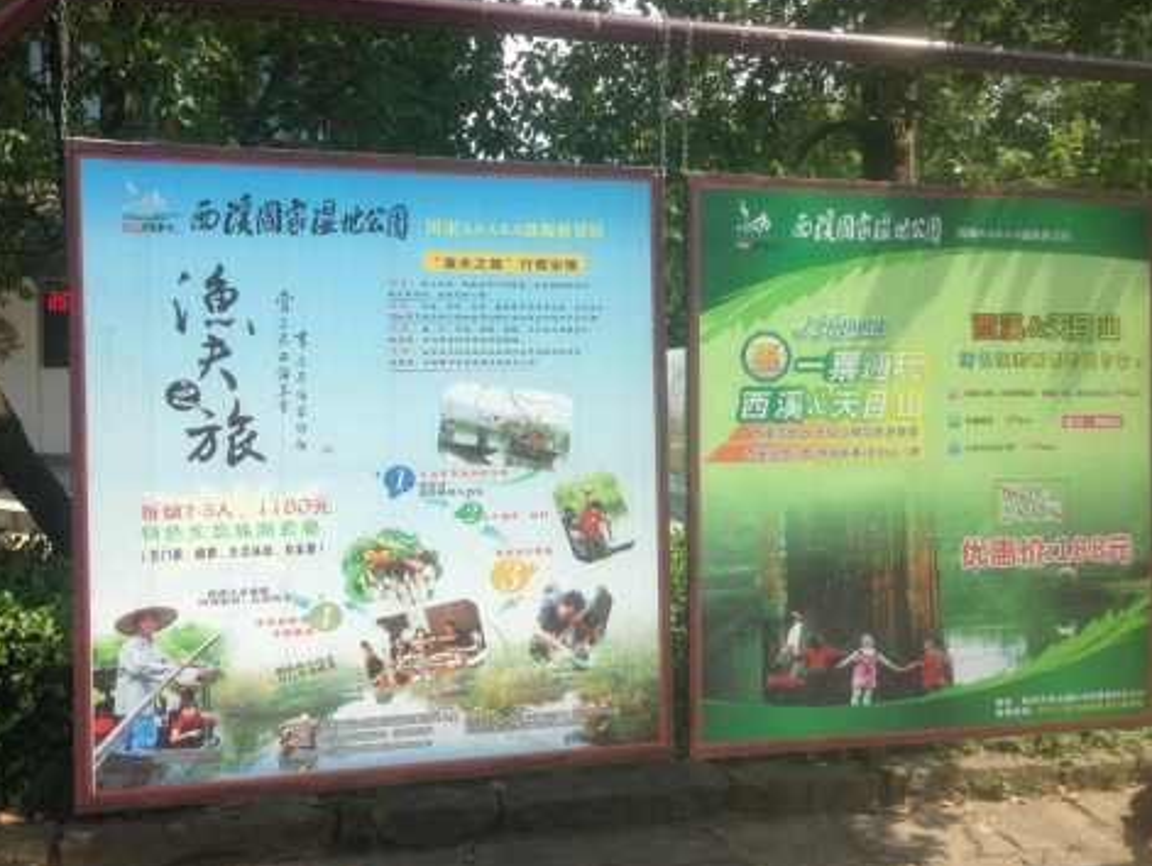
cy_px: 422
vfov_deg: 40.7
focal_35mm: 35
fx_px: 1166
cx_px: 597
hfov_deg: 52.6
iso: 50
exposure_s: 1/968
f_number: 2.4
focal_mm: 4.13
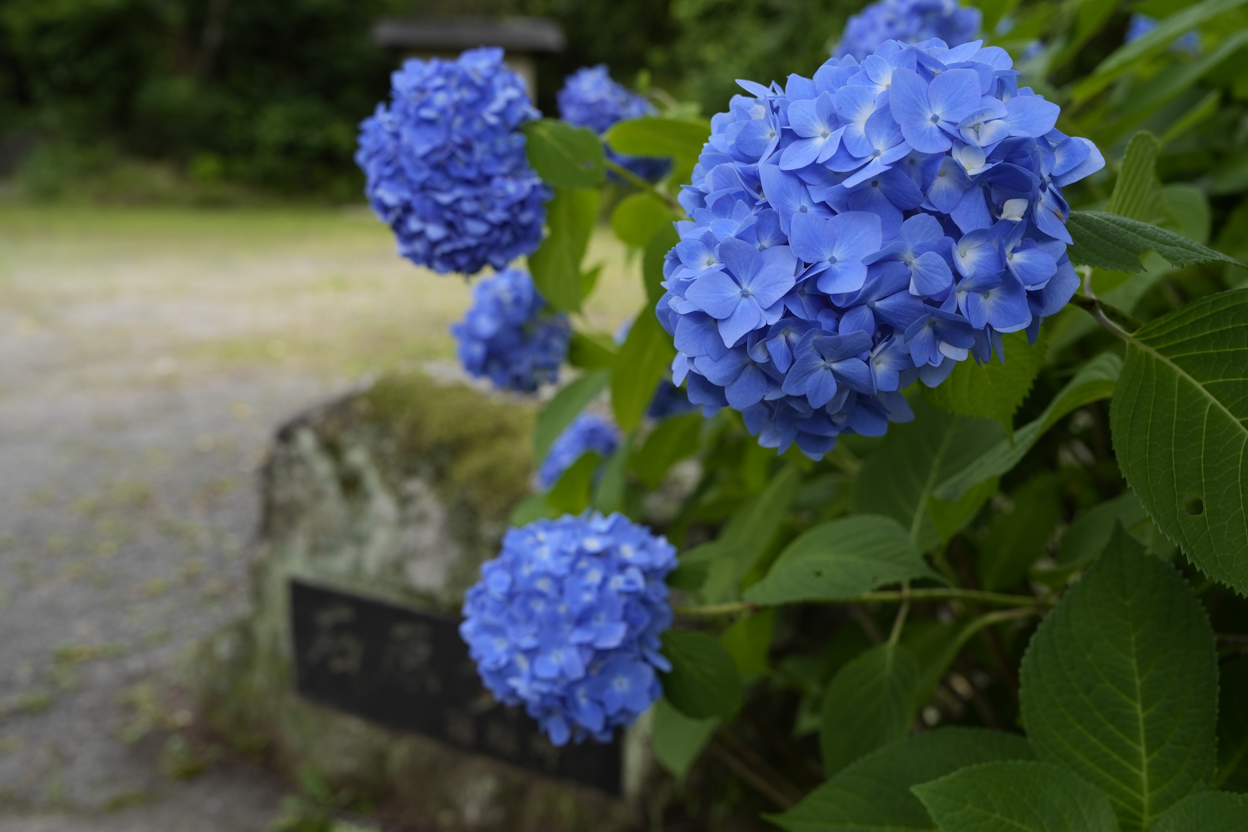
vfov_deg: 36.9
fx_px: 1248
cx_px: 624
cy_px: 416
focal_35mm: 36
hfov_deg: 53.1
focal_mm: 36
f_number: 6.3
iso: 250
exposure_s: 1/200
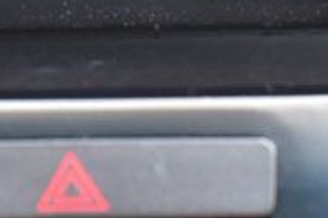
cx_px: 48
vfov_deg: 6.0
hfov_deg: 9.2
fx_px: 2037
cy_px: -236
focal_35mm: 224
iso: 400
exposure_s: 1/60
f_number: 8
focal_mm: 27
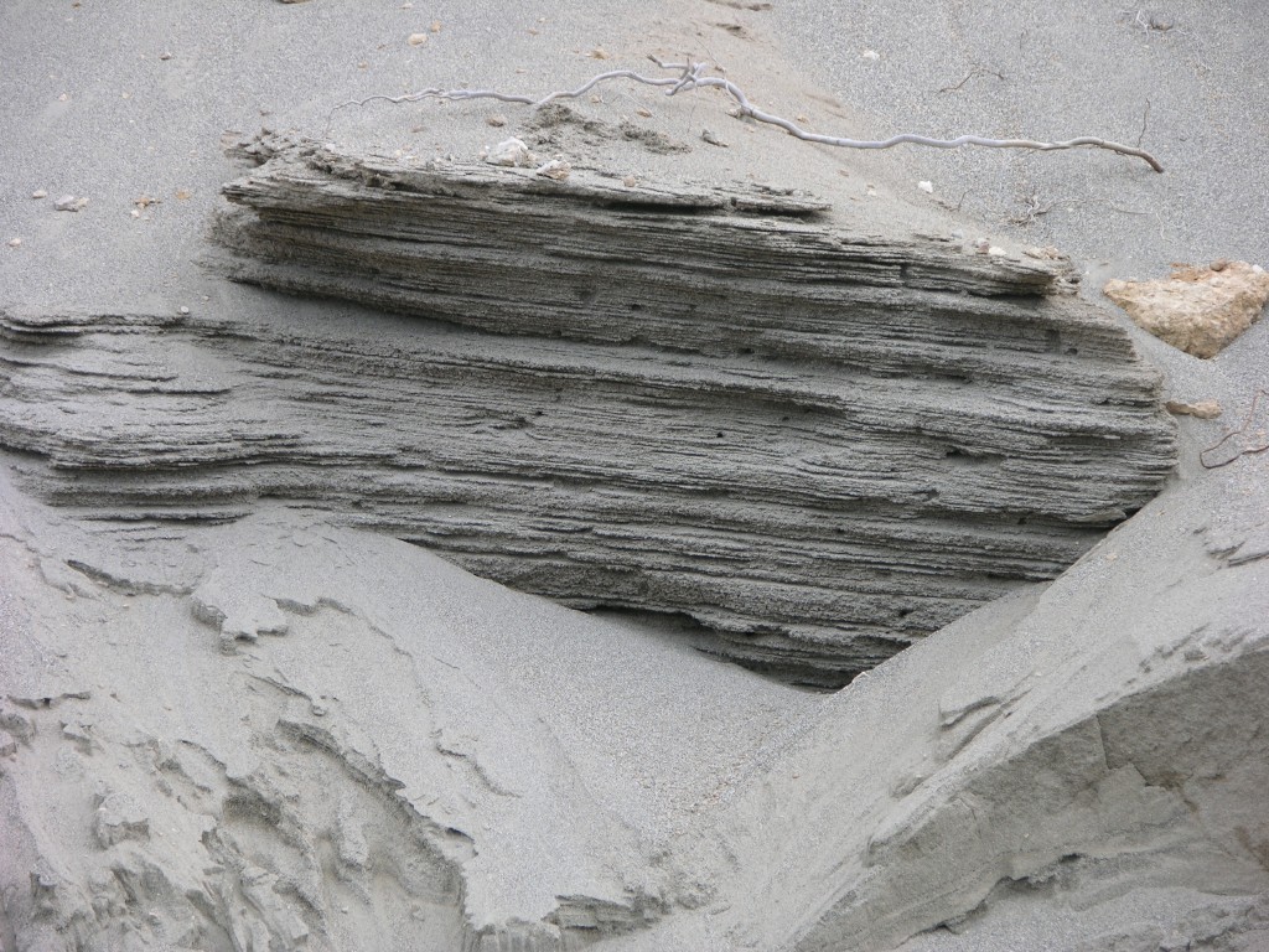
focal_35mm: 160
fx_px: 5865
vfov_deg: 9.3
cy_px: 476
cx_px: 634
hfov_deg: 12.3
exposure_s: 1/152
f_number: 3.9
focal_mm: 41.1
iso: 50
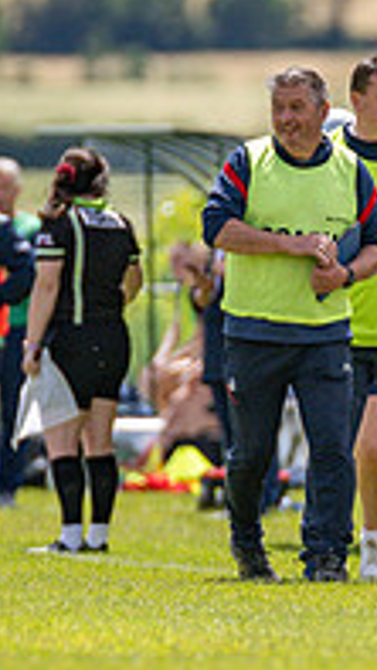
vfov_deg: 1.8
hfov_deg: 1.0
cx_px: 499
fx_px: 21441
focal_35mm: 1208
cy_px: 362
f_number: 2.8
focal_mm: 300
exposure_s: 1/6400
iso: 160
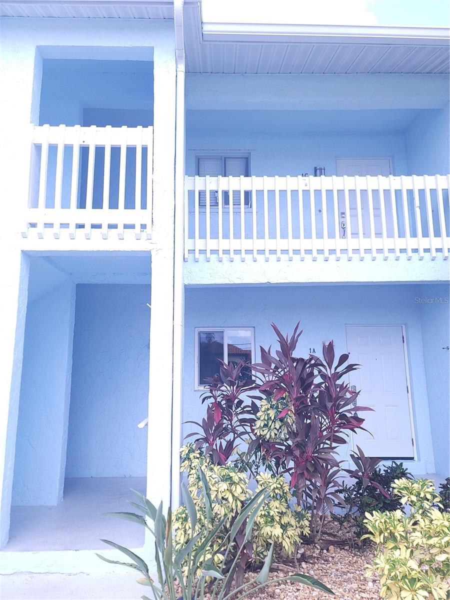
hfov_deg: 54.9
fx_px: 433
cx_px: 225
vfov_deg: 69.4
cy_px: 300
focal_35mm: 25
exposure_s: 1/750
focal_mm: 7
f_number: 1.8
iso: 100
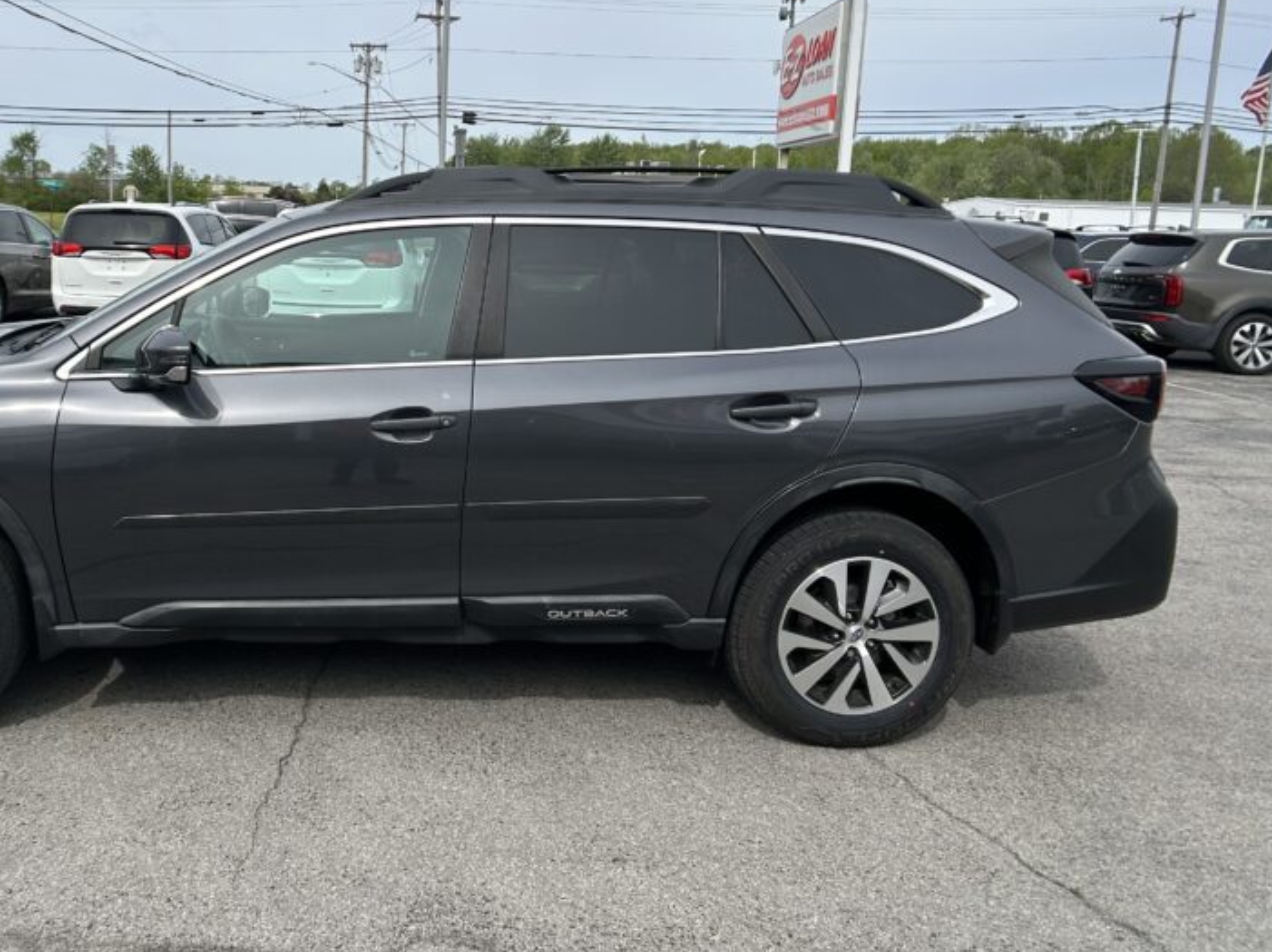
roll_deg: -1.6
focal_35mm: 38
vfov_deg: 37.4
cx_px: 377
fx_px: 1396
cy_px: 350
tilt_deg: -8.8
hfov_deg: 47.8
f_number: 1.5
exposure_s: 1/4274
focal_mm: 5.7
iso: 50
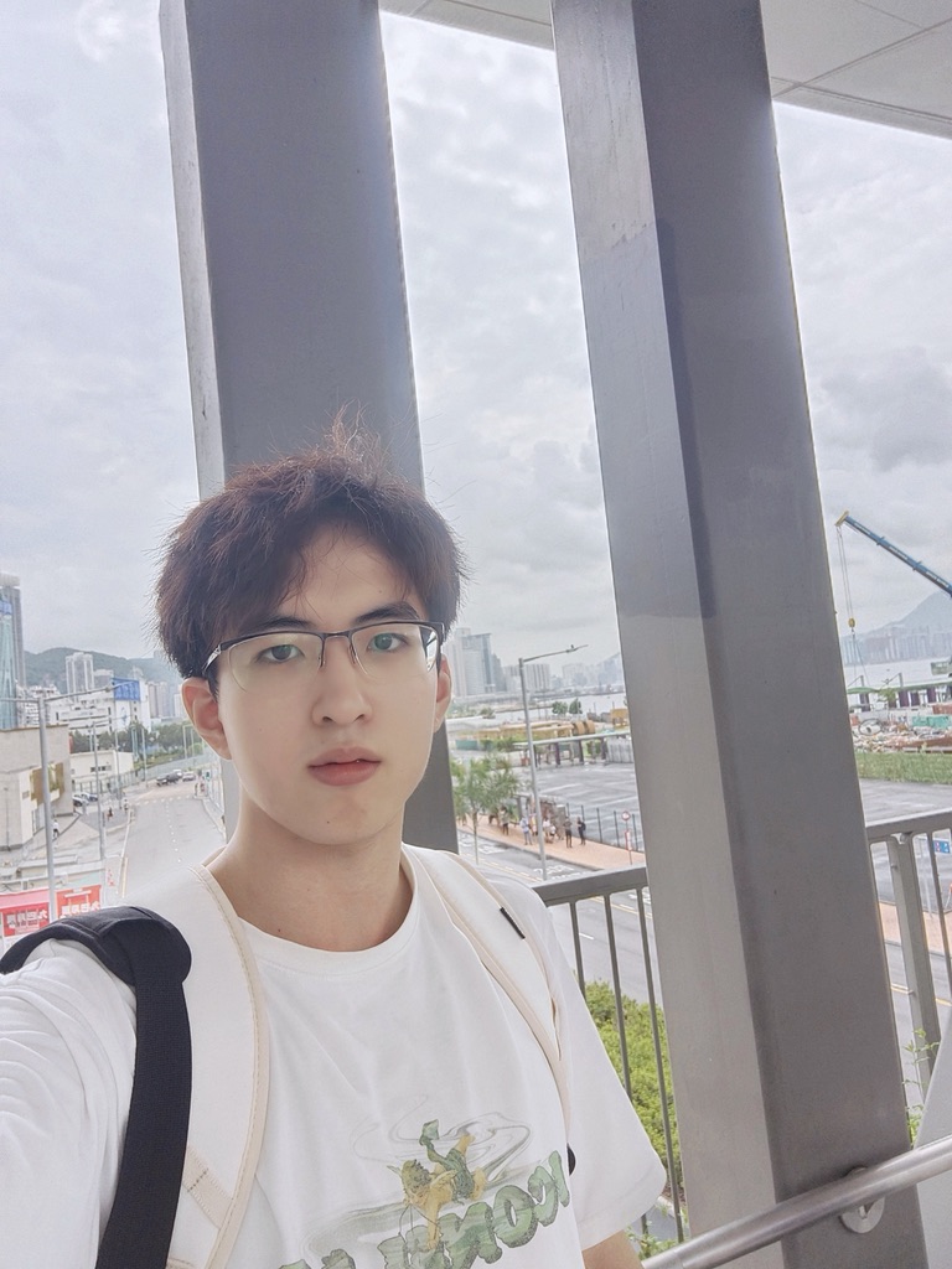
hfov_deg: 56.8
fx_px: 880
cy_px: 634
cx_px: 476
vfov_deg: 71.6
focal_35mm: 24
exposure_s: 1/216
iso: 100
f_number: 16
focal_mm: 3.74
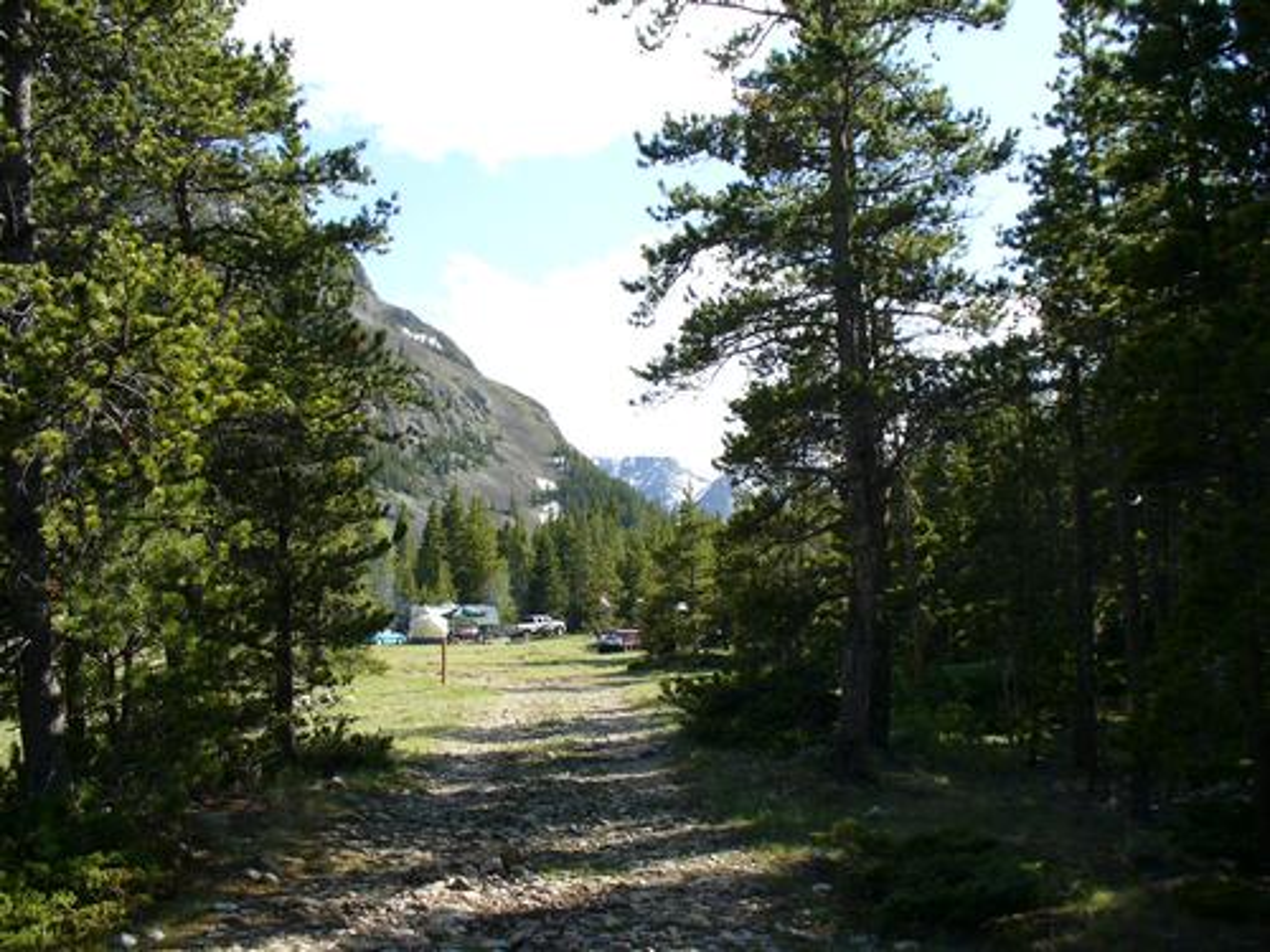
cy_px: 476
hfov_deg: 50.1
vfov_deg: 38.7
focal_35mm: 37
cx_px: 635
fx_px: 1357
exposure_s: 1/400
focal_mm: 6.1
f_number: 2.8
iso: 80
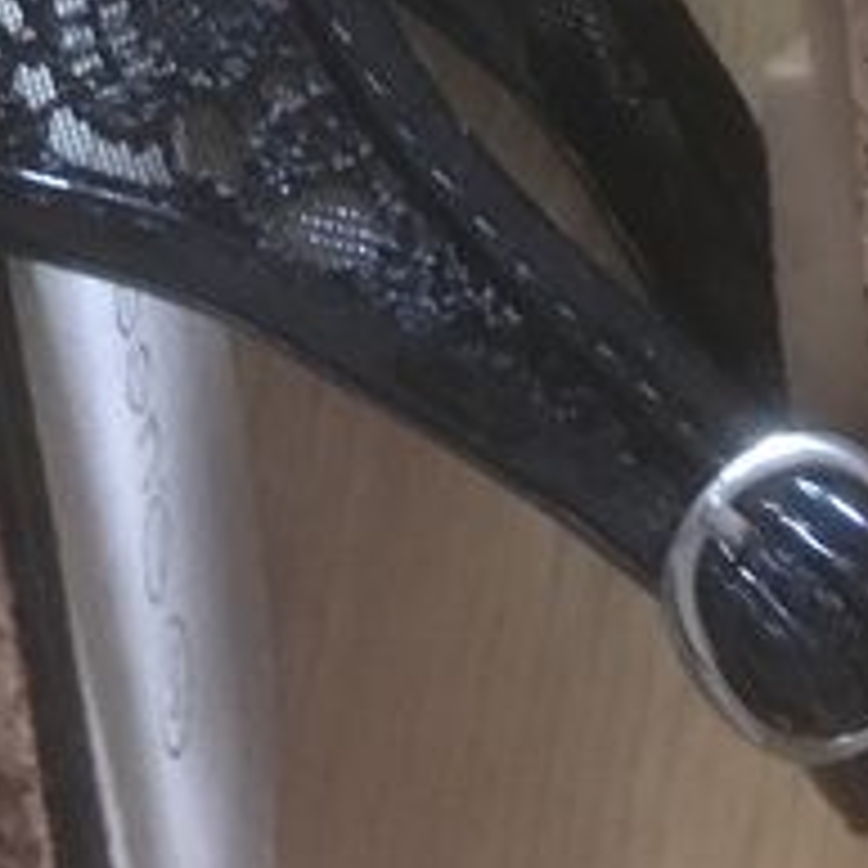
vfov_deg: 12.1
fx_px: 3773
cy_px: -661
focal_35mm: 133
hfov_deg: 13.1
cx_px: 414
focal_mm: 4.15
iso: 500
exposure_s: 1/17
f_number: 2.2
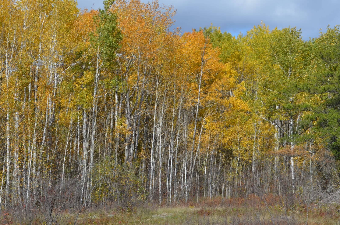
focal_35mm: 84
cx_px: 168
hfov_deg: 24.3
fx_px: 790
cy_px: 60
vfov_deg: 16.2
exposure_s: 1/320
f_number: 9
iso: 100
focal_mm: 35
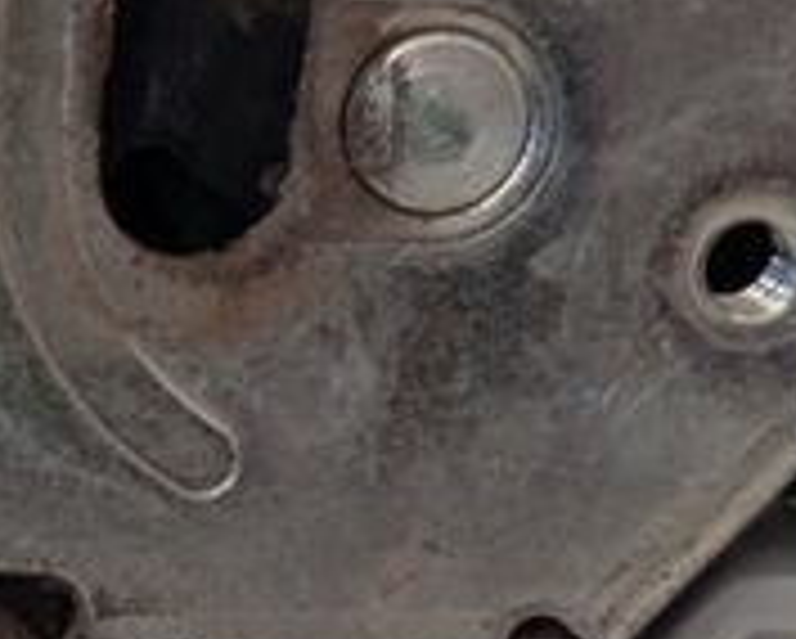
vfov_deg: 14.1
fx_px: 2547
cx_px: -162
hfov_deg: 17.0
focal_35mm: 108
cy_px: 16
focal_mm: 4.22
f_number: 1.8
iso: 291
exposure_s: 1/33.3
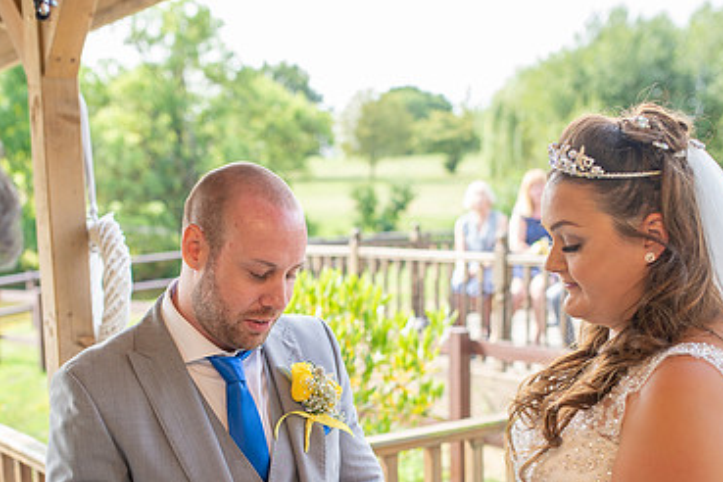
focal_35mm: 55
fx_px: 1104
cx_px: 315
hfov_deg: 36.2
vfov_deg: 24.4
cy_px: 359
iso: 100
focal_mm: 35
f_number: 2.8
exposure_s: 1/250
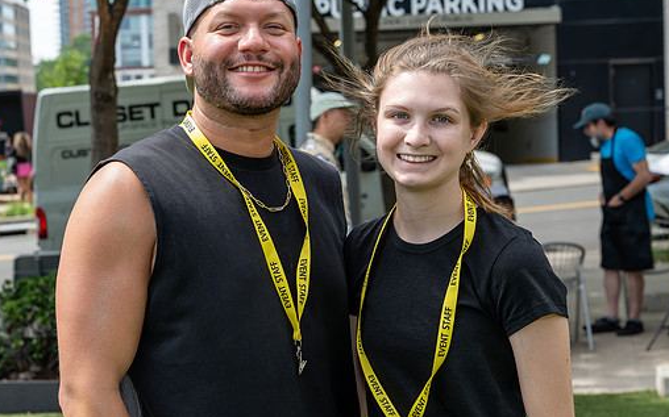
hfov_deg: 28.9
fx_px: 1294
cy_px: 179
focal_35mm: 71
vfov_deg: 18.3
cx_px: 248
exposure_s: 1/250
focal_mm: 50
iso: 110
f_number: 5.6
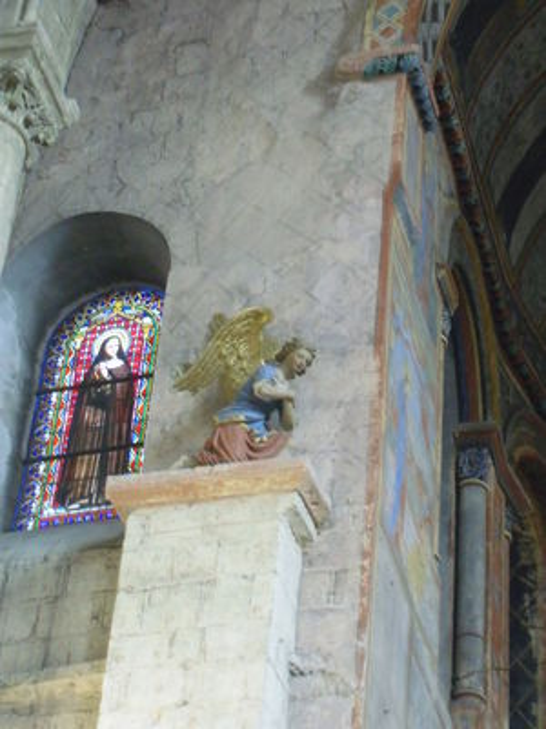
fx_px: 2355
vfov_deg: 17.6
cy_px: 364
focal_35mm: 112
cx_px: 273
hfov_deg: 13.2
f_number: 5.9
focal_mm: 18.6
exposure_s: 1/20
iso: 400
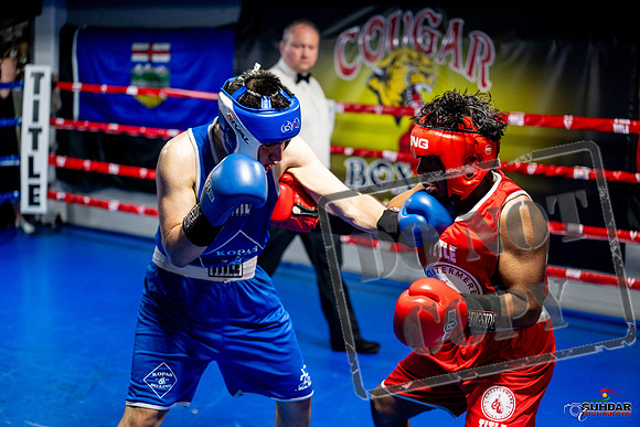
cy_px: 214
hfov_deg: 39.6
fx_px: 889
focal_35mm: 50
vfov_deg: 27.0
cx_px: 320
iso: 3200
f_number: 2
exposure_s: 1/800
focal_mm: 50
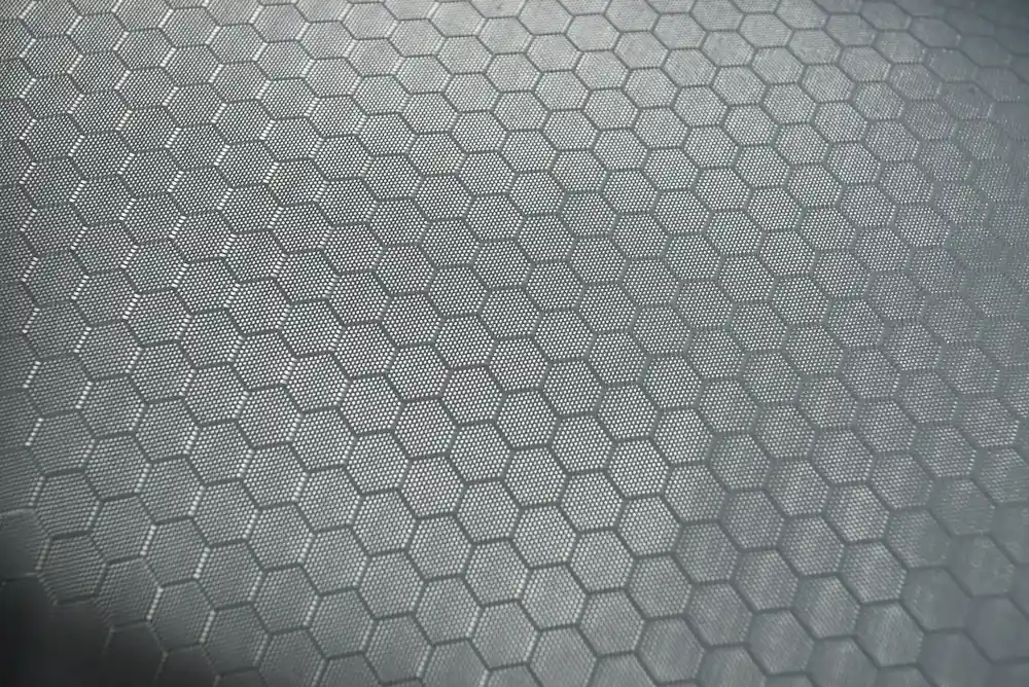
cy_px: 344
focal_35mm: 70
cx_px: 514
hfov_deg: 28.8
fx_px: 2002
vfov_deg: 19.5
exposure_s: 1/125
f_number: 10
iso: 320
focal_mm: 70
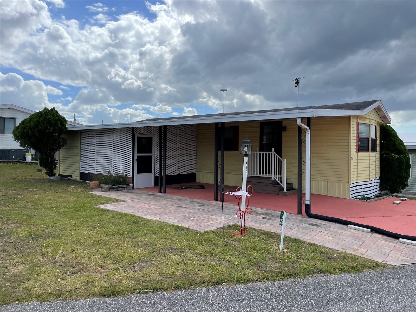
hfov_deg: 67.3
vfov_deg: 53.1
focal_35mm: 26
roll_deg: -0.2
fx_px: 312
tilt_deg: +0.8
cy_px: 156
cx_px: 208
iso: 32
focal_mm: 4.2
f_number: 1.6
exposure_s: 1/4132
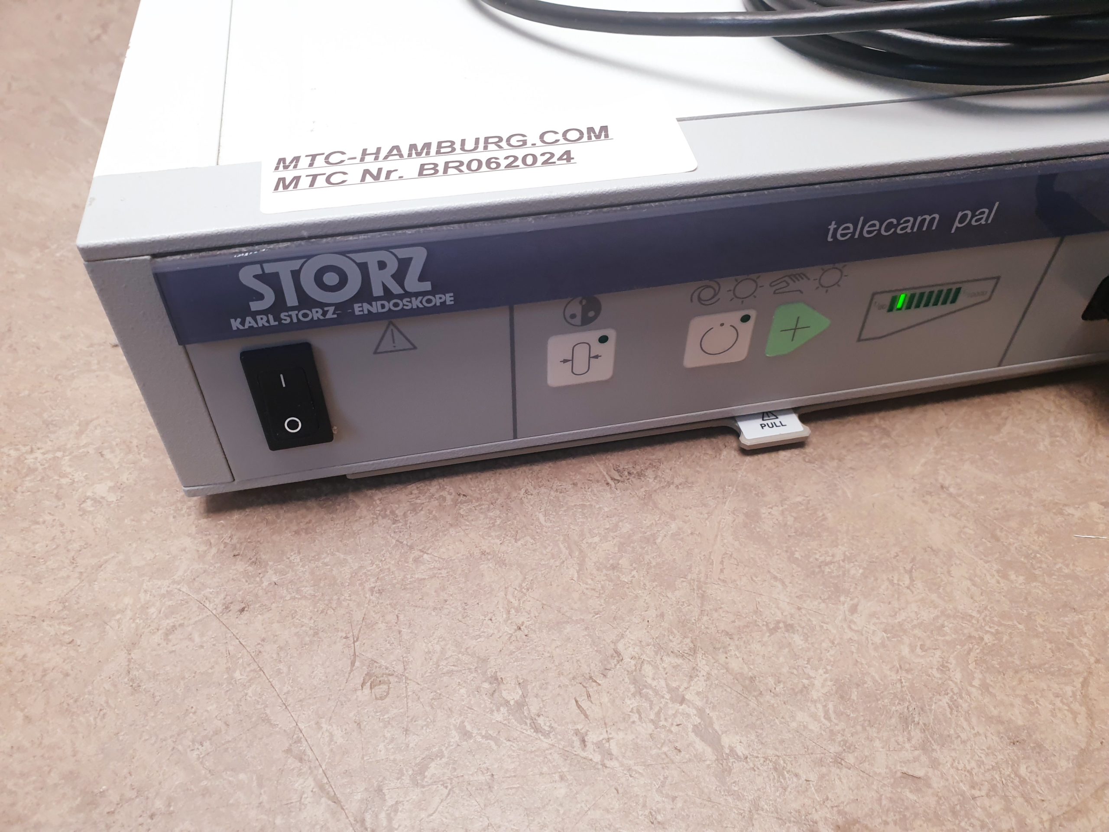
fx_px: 833
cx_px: 554
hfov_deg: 67.3
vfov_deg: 53.1
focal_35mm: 26
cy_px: 416
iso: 80
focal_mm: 4.3
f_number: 2.4
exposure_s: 1/50
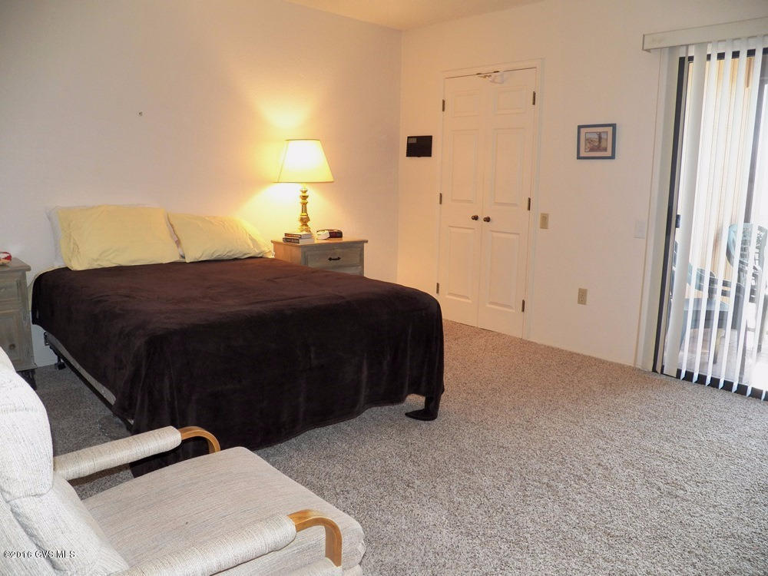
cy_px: 288
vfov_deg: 49.7
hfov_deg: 63.4
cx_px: 384
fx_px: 621
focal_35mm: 28
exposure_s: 1/40
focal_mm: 4.9
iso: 125
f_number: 2.8
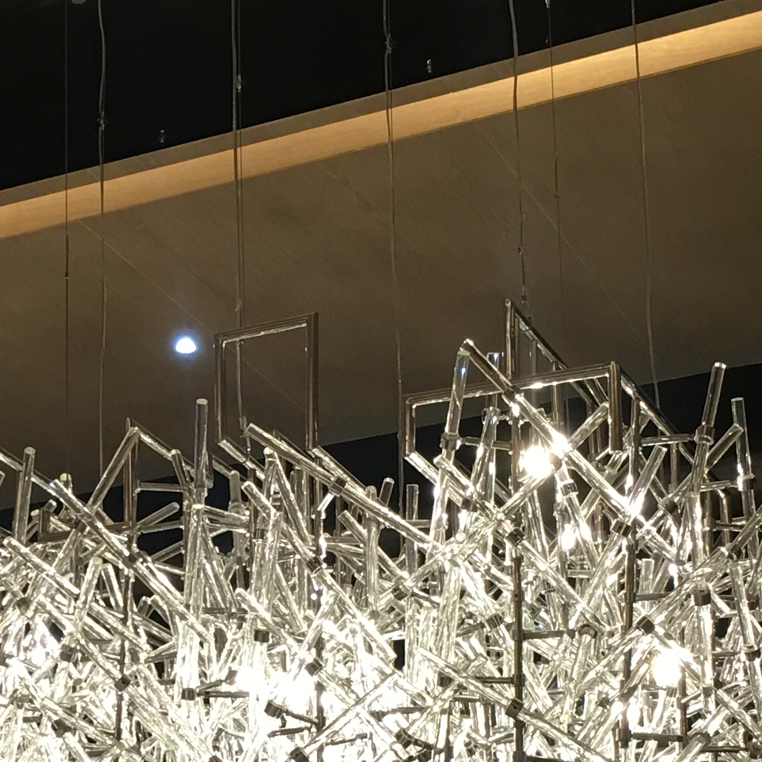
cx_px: 117
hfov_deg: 18.6
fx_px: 2291
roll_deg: -0.3
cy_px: 679
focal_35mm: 92
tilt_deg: +17.3
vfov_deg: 18.6
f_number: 2.2
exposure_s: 1/17
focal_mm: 4.15
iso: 50
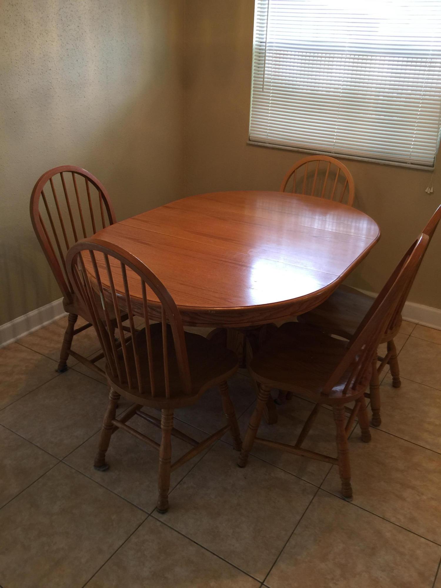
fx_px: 493
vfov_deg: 61.7
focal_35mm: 29
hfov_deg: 48.2
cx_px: 220
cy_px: 294
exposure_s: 1/15
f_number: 2.2
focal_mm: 4.15
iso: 32
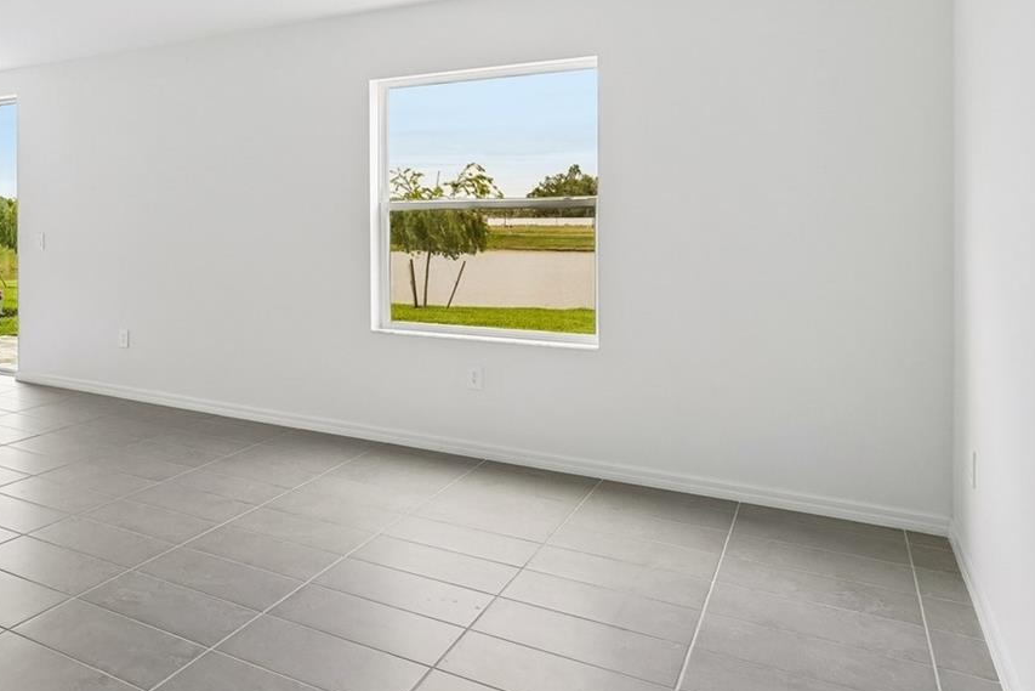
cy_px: 209
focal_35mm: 30
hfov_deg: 57.0
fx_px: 863
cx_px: 195
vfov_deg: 42.8
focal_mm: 16
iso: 400
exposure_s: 1/125
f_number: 8
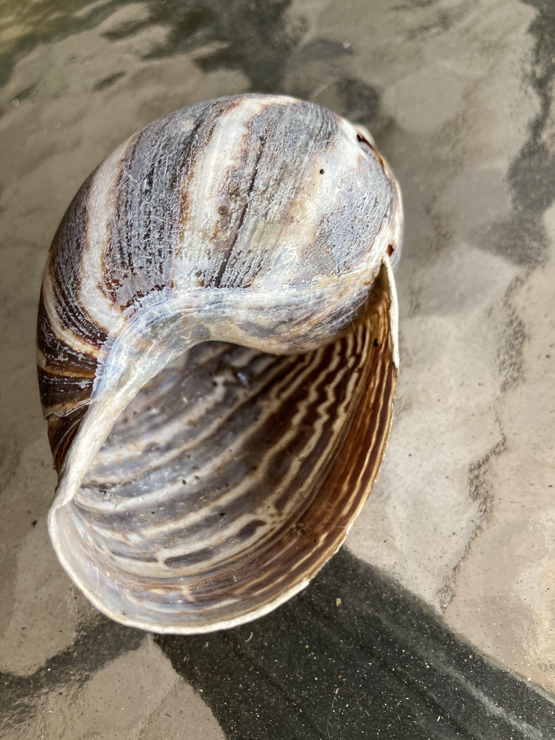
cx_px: 278
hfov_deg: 49.7
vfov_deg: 63.4
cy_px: 370
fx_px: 599
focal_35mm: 28
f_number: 1.8
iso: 64
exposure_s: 1/121
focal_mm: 3.99
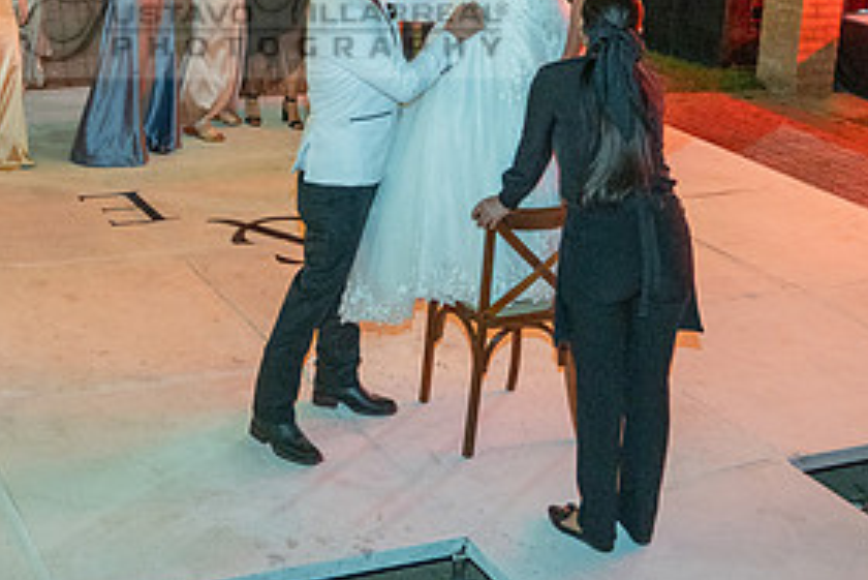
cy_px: 5
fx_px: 1399
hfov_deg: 34.0
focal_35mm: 58
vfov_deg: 22.5
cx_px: 267
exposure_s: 1/80
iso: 2500
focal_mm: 28
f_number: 5
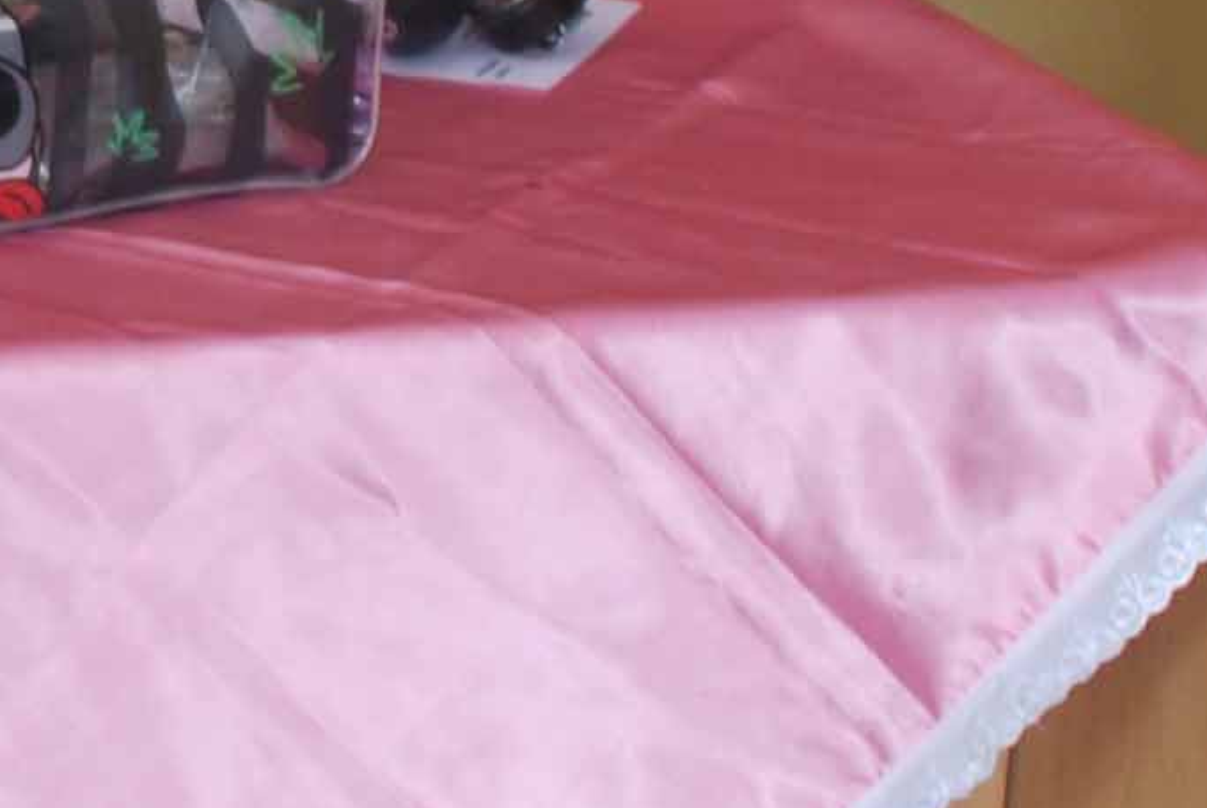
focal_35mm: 188
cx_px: -499
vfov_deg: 7.3
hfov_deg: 10.6
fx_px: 6310
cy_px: -51
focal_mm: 22
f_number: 4
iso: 200
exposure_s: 1/60
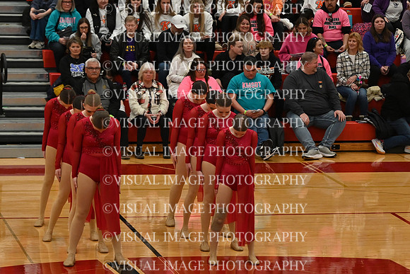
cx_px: 205
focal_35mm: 180
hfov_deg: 11.4
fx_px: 2050
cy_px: 137
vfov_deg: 7.6
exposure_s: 1/400
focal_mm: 120
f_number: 4
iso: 5000
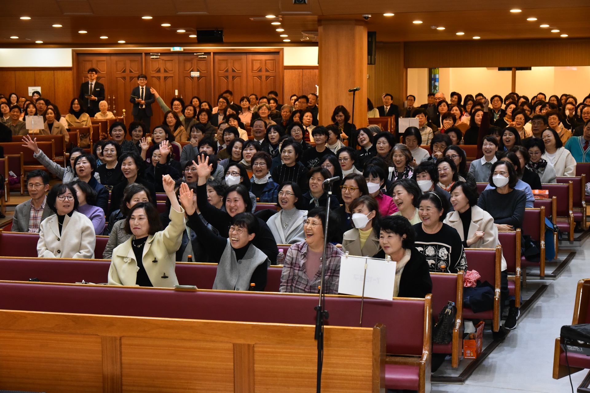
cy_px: 196
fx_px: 950
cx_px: 295
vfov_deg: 23.4
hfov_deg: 34.5
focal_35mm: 58
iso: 3200
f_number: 5.6
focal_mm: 58
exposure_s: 1/160
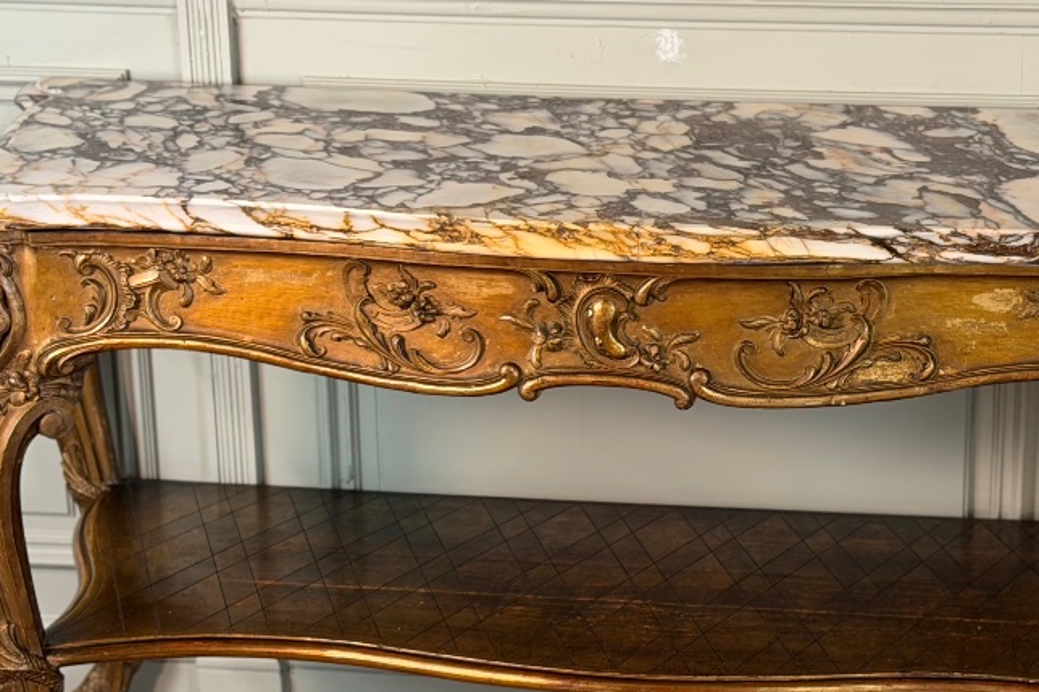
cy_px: 460
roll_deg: +0.6
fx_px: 2683
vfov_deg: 14.7
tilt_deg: -18.2
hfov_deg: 21.8
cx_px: 684
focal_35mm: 93
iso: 160
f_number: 1.78
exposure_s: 1/50
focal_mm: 6.76
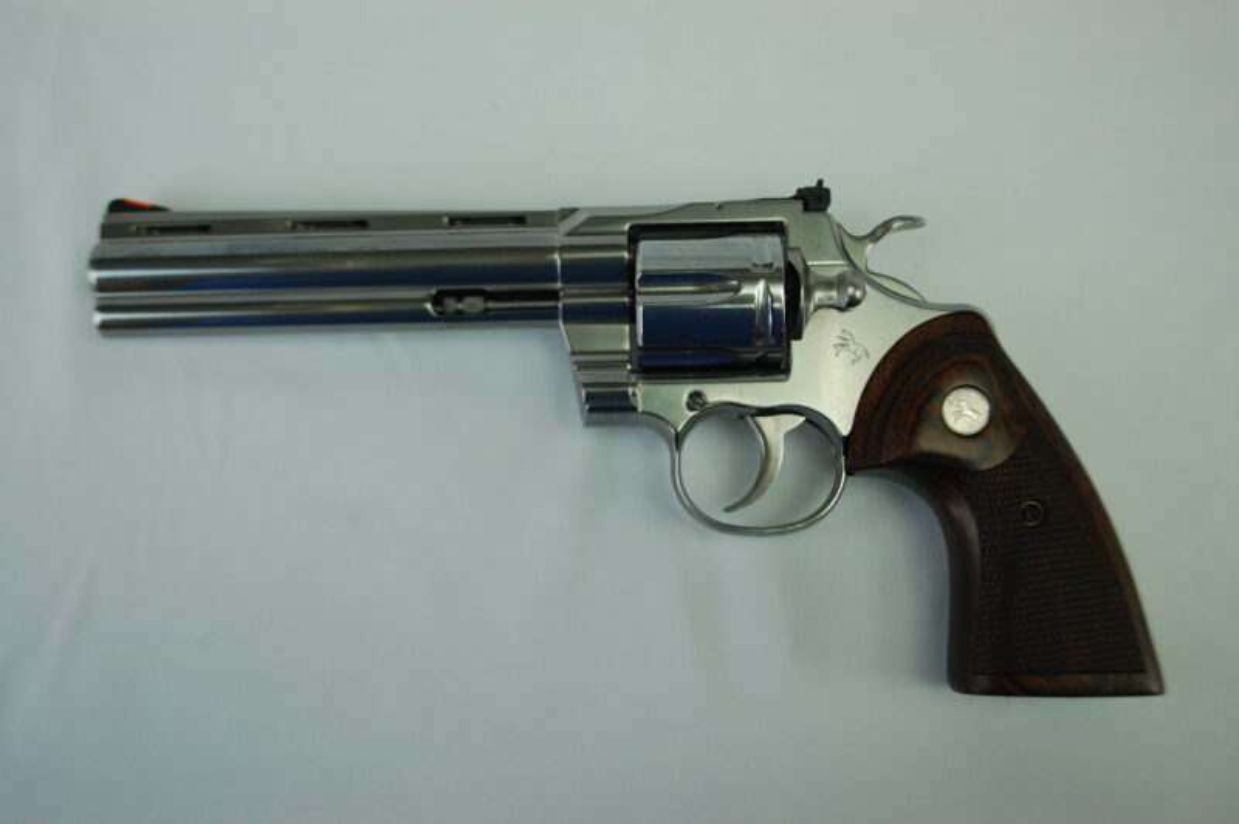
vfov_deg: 34.2
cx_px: 620
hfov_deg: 49.6
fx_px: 1341
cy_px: 412
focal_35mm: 39
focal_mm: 26
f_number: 4.5
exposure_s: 1/80
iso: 400
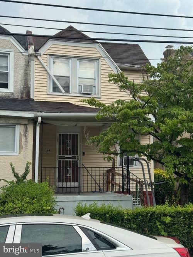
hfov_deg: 30.3
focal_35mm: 48
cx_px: 96
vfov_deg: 39.7
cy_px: 128
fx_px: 357
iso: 64
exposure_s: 1/1059
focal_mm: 6.76
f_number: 1.78
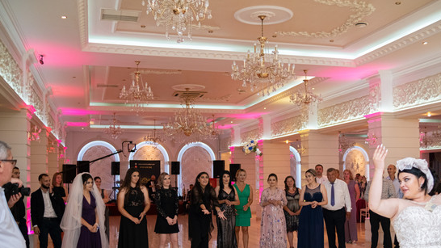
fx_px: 503
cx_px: 250
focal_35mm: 43
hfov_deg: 47.2
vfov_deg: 27.5
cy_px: 165
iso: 800
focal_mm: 23
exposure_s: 1/125
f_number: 1.8
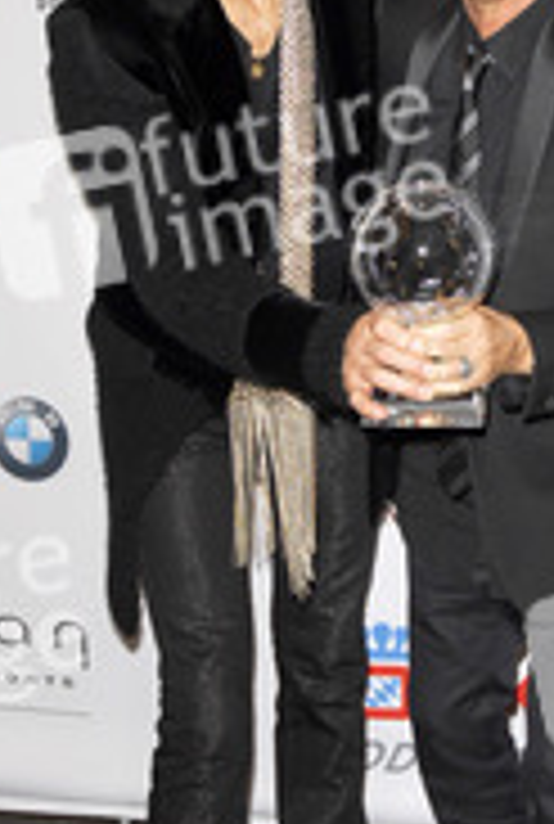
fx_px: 2183
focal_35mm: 95
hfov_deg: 14.4
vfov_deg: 21.4
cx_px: 351
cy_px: 419
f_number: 5
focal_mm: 29
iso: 200
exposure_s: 1/60
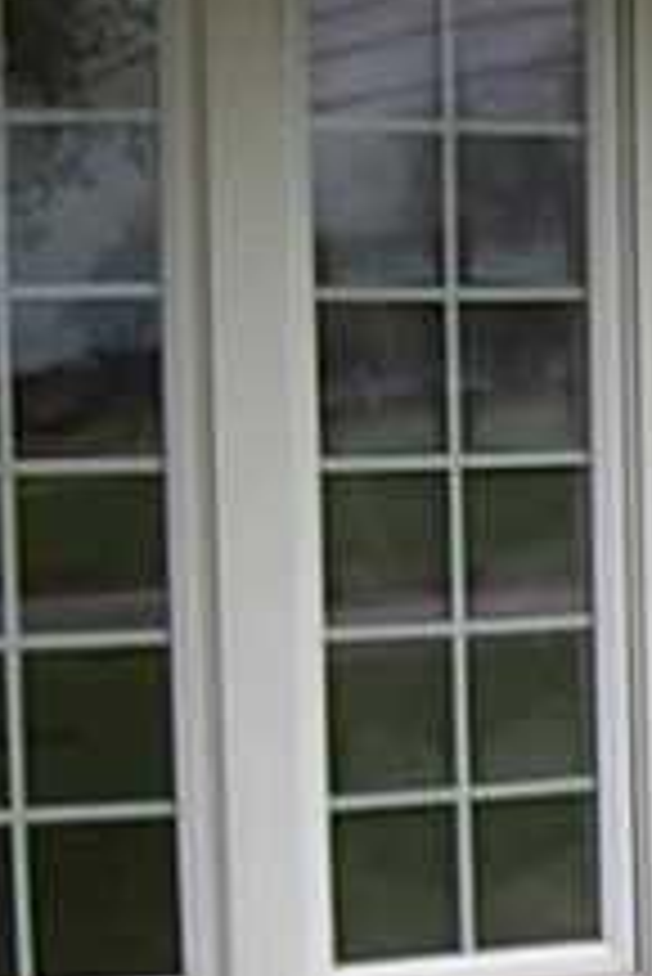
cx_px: 1070
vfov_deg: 15.3
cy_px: 594
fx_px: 3634
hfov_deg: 9.8
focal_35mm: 134
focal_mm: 5.8
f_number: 7.2
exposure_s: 1/119
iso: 80
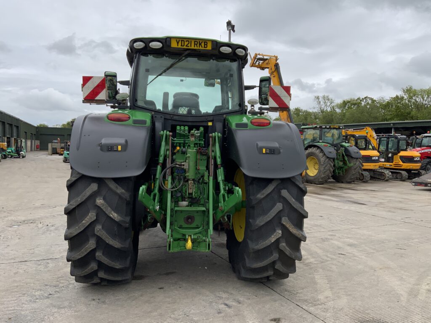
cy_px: 162
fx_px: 361
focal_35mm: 29
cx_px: 216
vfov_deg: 48.2
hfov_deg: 61.7
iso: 16
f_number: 1.8
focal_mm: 3
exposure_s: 1/1577
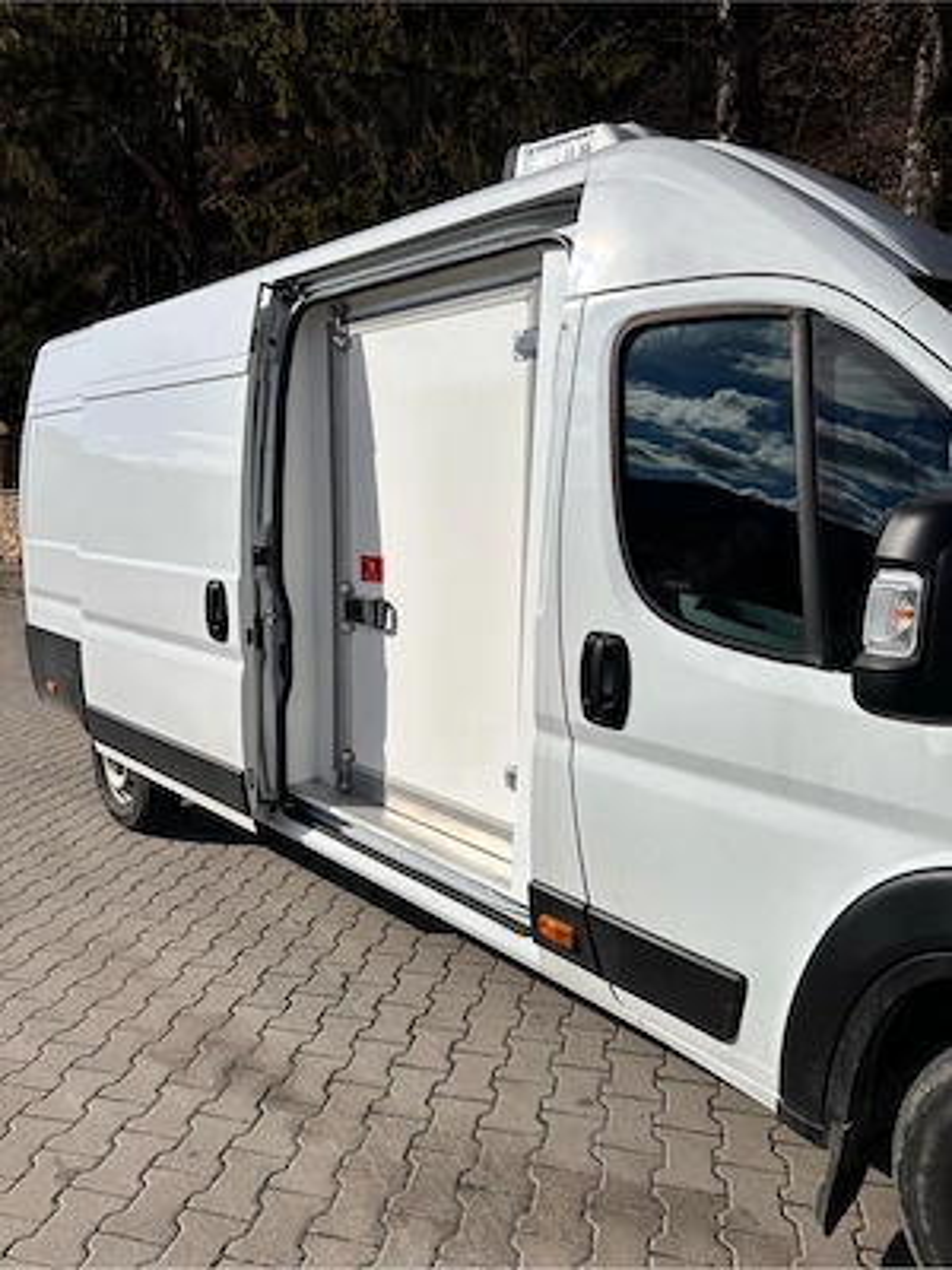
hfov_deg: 56.8
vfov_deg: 71.6
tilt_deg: -5.0
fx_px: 880
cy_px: 635
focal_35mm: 24
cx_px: 476
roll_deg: -0.3
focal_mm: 6.86
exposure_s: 1/15625
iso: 80
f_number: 1.78
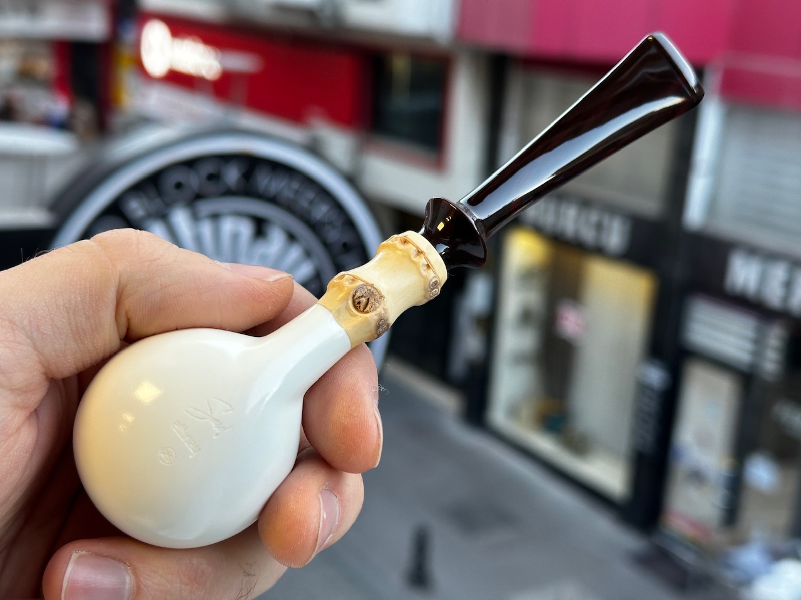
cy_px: 300
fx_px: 1111
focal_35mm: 48
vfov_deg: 30.3
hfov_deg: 39.7
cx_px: 400
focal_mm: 6.86
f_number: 1.78
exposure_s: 1/100
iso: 80
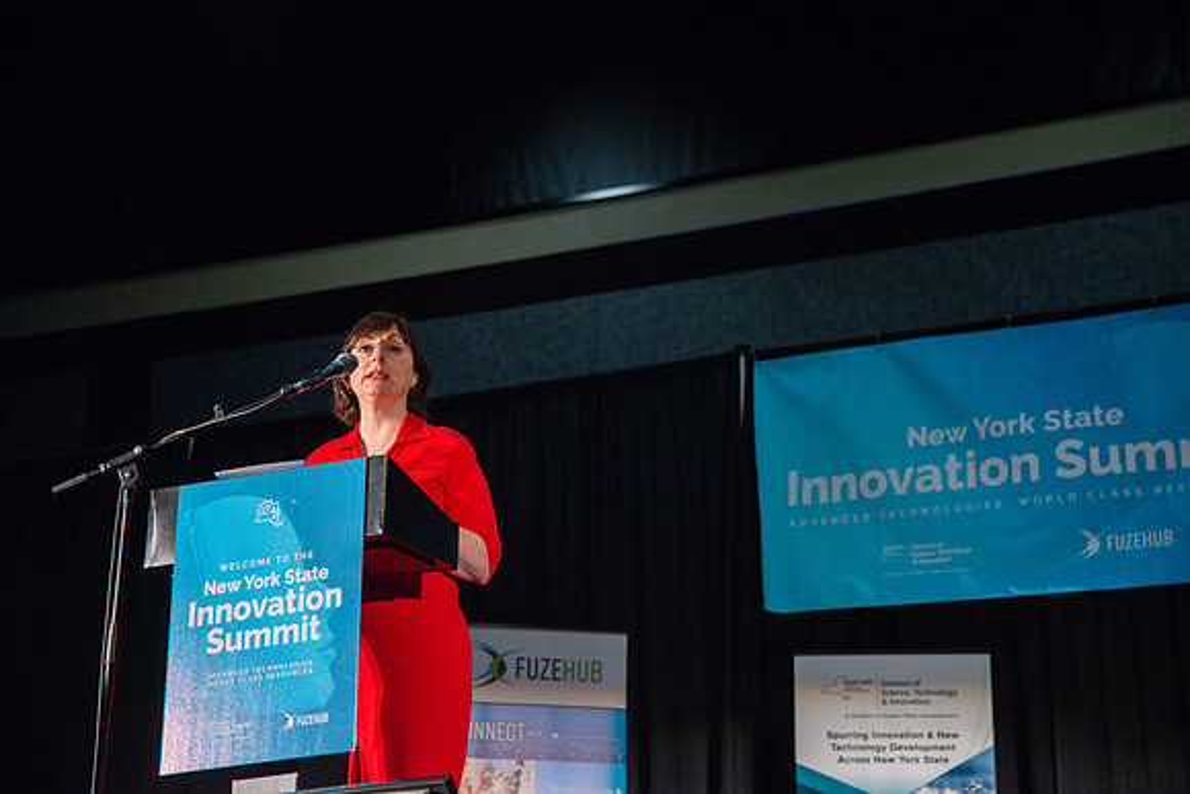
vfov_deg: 16.1
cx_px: 595
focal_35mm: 85
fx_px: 2810
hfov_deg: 23.9
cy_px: 397
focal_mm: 85
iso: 1600
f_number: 4.5
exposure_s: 1/200
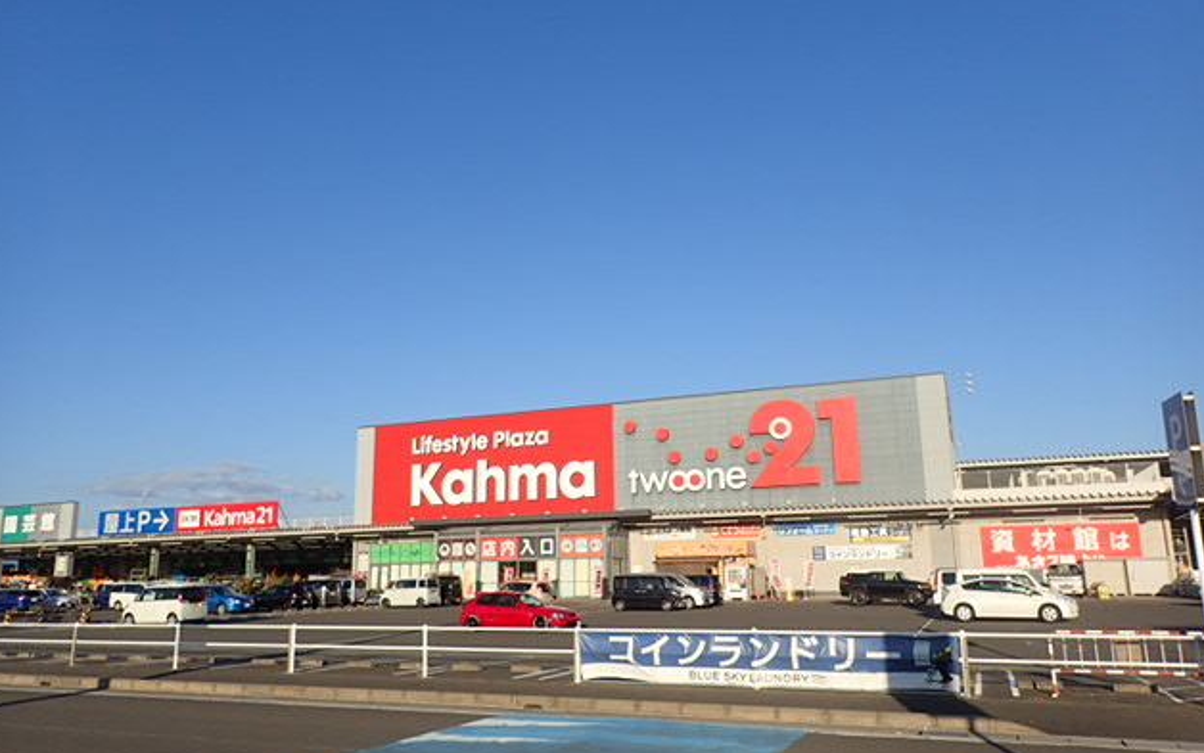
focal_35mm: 27
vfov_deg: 46.1
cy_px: 381
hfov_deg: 68.4
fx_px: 886
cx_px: 600
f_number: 8
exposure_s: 1/200
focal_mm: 4.5
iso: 100
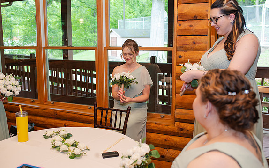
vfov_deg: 35.3
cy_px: 78
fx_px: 264
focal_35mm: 36
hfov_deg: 54.0
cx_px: 134
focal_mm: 35
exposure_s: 1/200
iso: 800
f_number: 3.5
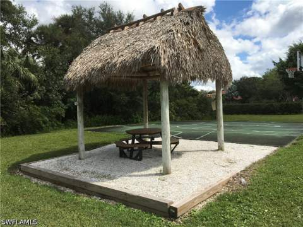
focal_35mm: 29
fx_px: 254
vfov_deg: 48.2
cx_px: 152
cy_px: 114
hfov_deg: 61.7
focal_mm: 4.15
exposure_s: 1/2747
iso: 25
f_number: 2.2
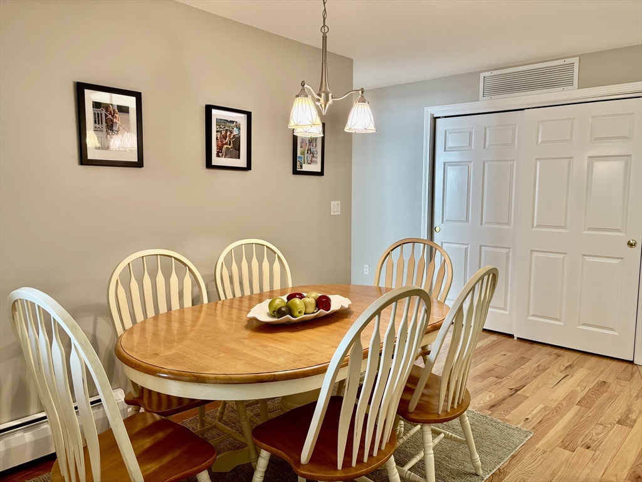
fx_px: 482
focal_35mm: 26
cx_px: 321
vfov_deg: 53.1
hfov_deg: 67.3
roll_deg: -0.4
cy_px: 241
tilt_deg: -6.9
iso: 100
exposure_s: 1/60
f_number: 1.6
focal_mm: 5.96
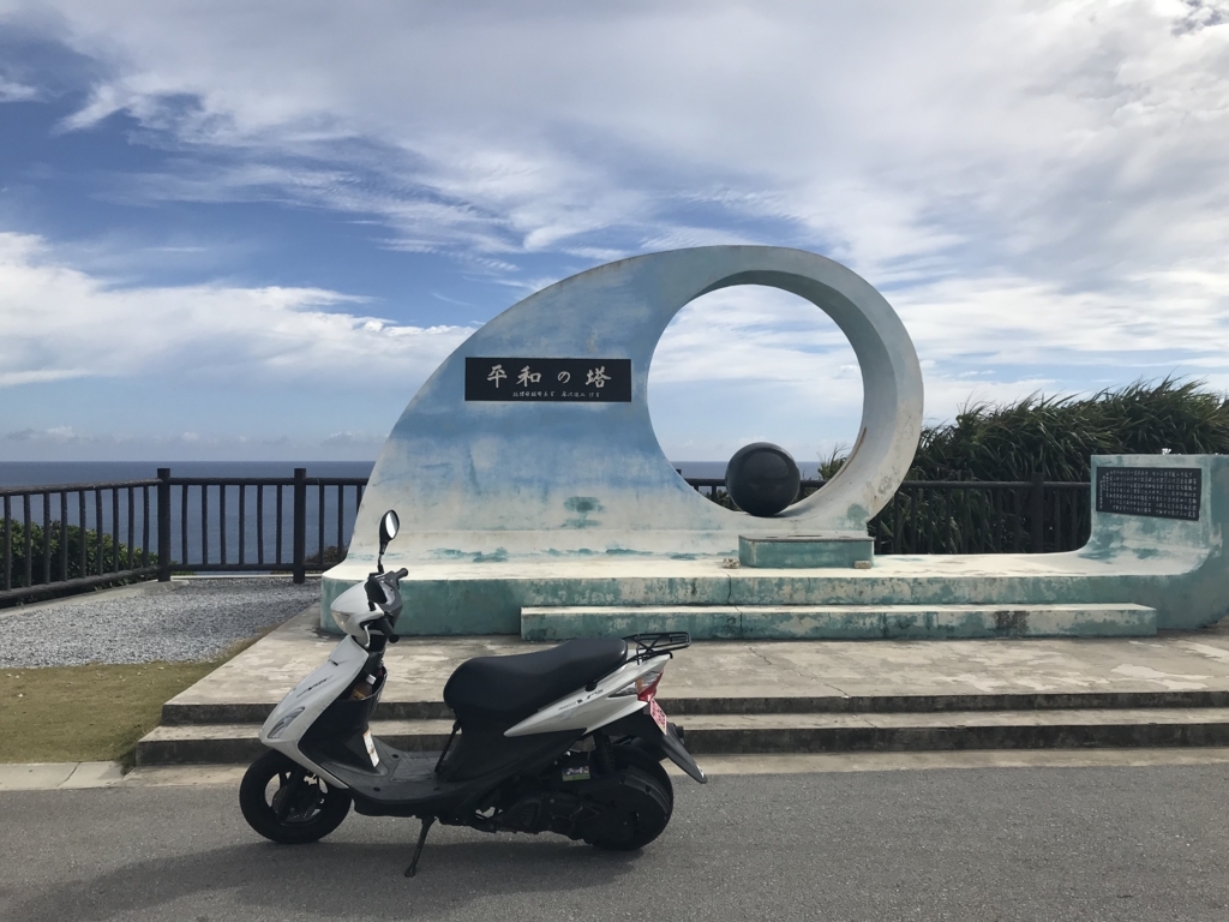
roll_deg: +0.0
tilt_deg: +0.8
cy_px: 461
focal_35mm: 28
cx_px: 614
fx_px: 994
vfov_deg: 49.7
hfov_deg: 63.4
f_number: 1.8
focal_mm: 3.99
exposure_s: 1/4167
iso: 20
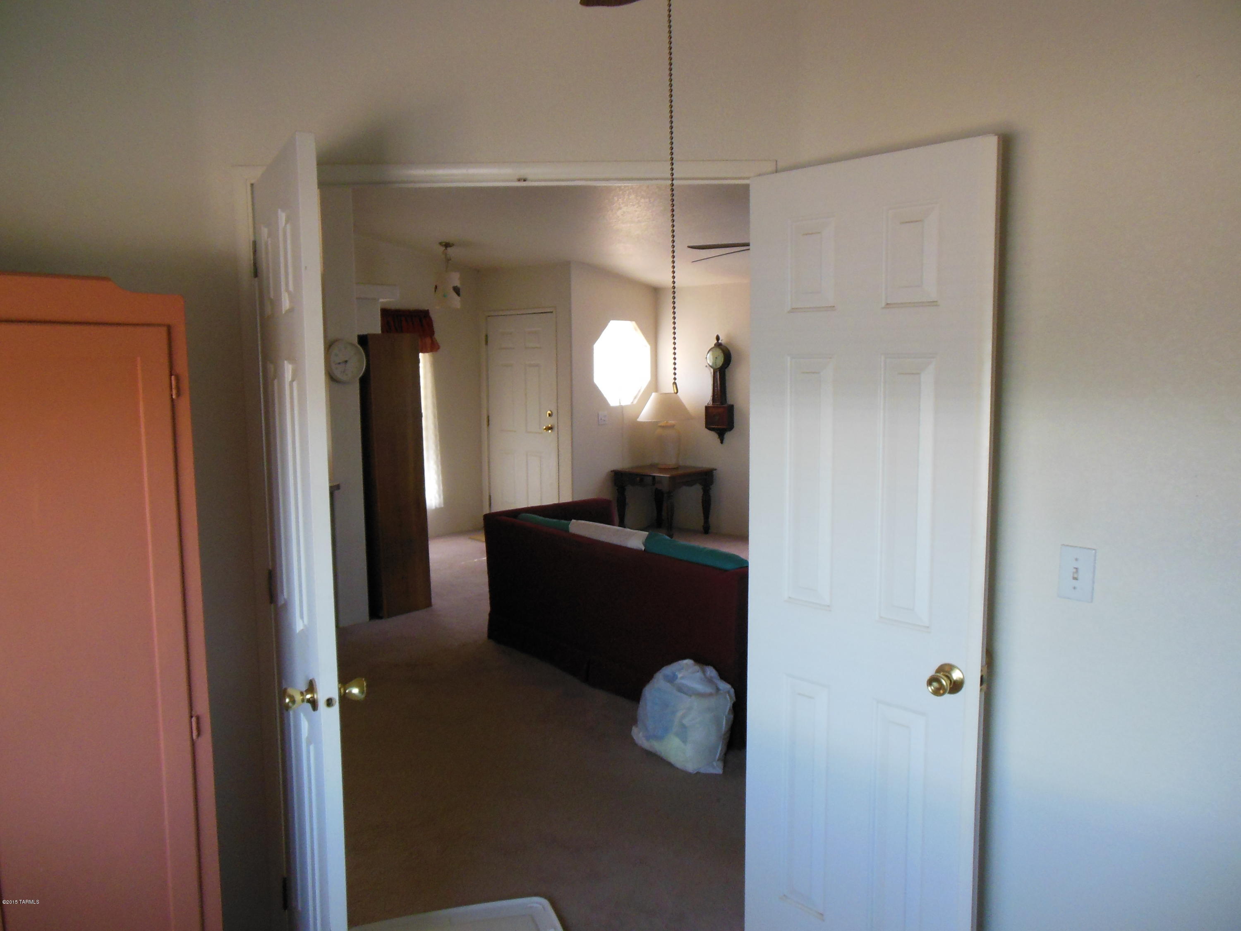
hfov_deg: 69.4
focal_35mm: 25
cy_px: 466
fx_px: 896
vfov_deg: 54.9
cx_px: 620
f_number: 3.2
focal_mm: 4.5
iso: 400
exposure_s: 1/80
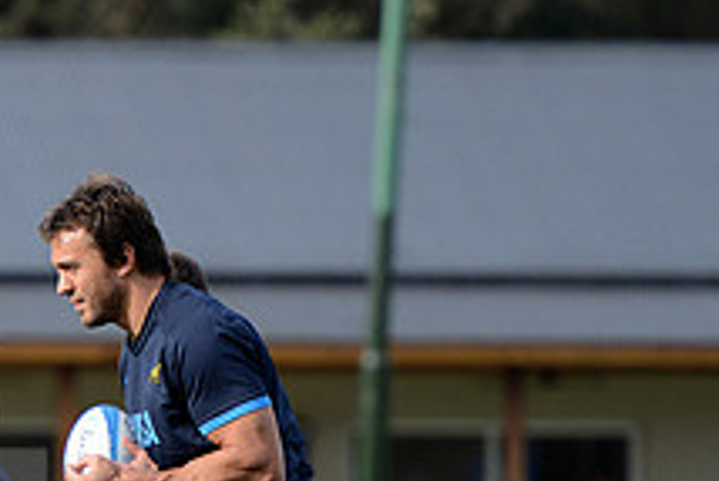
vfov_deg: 1.9
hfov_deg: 2.9
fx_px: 14109
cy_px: 550
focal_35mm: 706
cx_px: -232
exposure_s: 1/2500
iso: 800
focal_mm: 260
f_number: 4
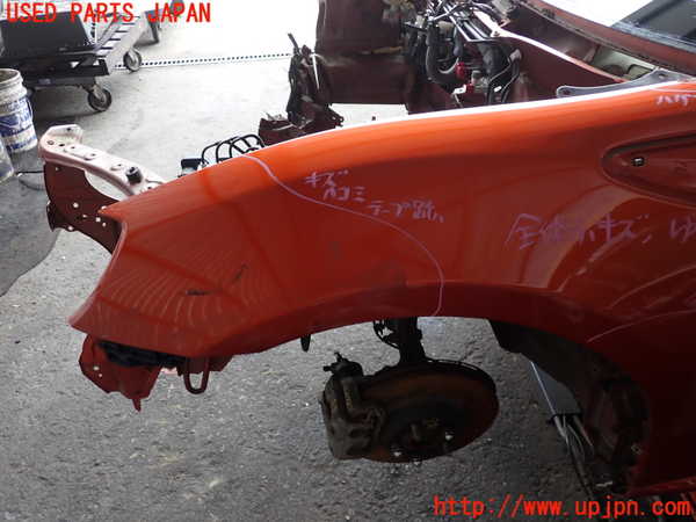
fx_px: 603
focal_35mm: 30
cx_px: 348
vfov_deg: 46.8
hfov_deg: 60.0
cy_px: 261
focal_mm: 5.4
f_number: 2.3
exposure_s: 1/80
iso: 100
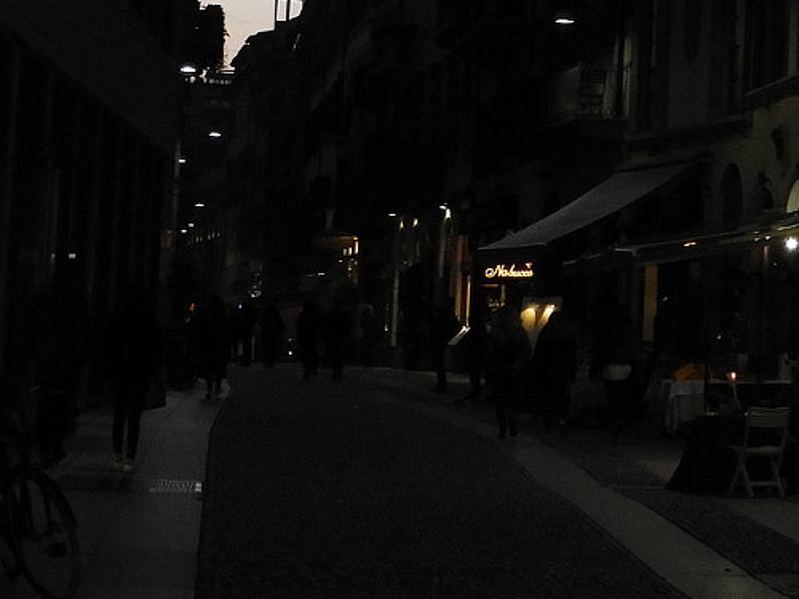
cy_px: 10
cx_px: 831
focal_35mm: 128
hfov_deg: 15.1
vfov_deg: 11.5
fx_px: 2954
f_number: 3.8
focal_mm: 7.2
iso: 400
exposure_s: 1/30
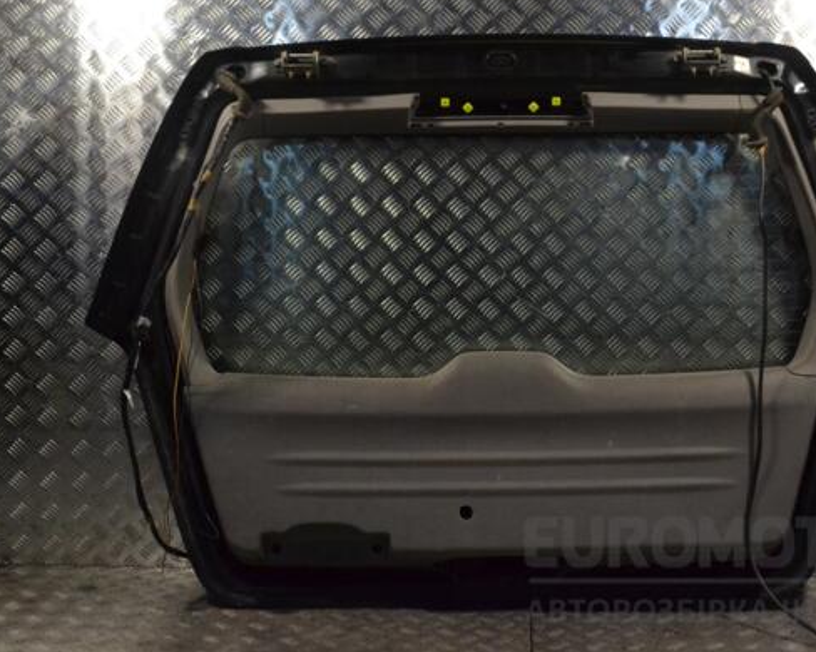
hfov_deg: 41.0
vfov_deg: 33.4
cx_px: 493
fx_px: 1086
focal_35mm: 45
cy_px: 319
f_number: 10
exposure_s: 1/400
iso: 3200
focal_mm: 26
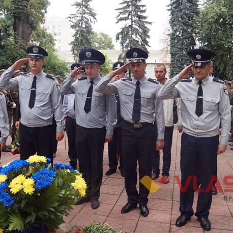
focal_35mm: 35
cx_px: 109
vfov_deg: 47.2
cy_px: 115
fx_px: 267
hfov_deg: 47.2
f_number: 5.6
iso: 100
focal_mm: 18
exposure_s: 1/125
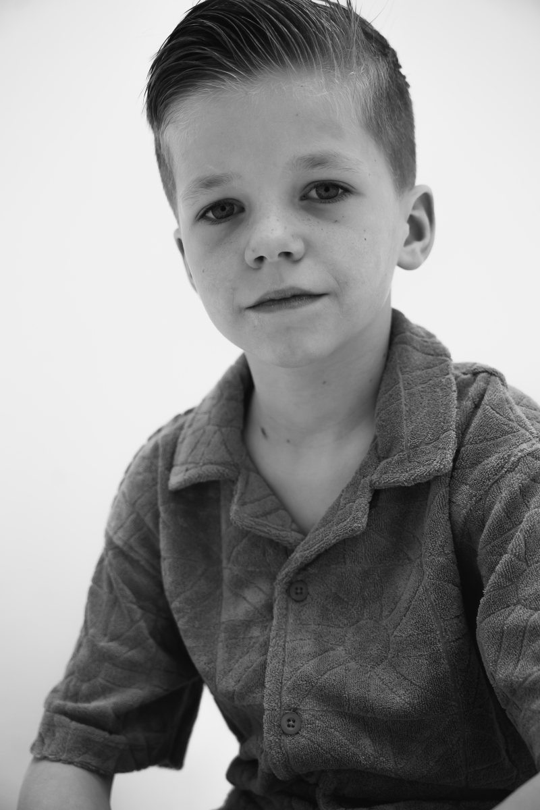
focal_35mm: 42
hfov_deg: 31.5
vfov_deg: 45.9
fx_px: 956
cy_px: 405
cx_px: 270
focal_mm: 42.5
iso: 200
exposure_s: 1/320
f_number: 4
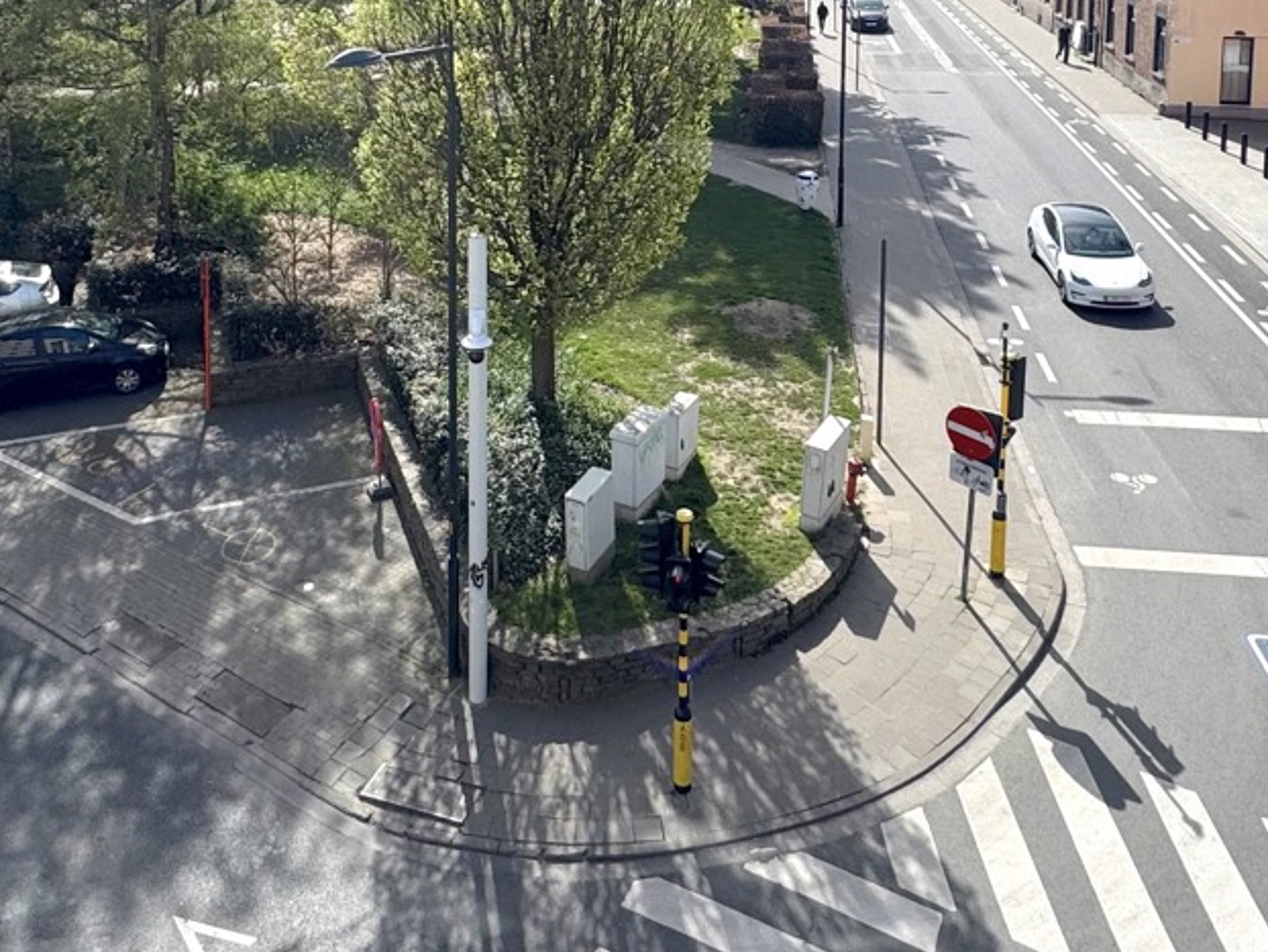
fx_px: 1319
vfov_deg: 35.3
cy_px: -37
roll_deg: +0.3
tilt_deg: -5.1
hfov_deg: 51.2
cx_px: 563
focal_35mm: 36
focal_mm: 2.22
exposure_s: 1/1748
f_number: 2.2
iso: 50
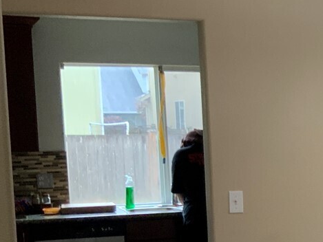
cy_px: 219
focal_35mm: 99
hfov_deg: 17.1
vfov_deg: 14.8
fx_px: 924
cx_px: 535
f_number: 1.8
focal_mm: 3
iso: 80
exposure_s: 1/60
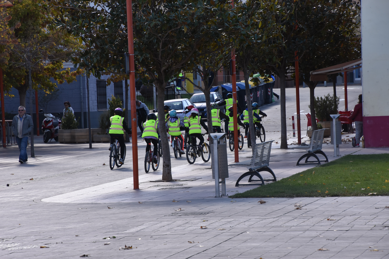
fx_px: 1621
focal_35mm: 150
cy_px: 130
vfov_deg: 9.1
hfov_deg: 13.7
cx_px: 194
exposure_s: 1/500
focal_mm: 100
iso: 500
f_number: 8
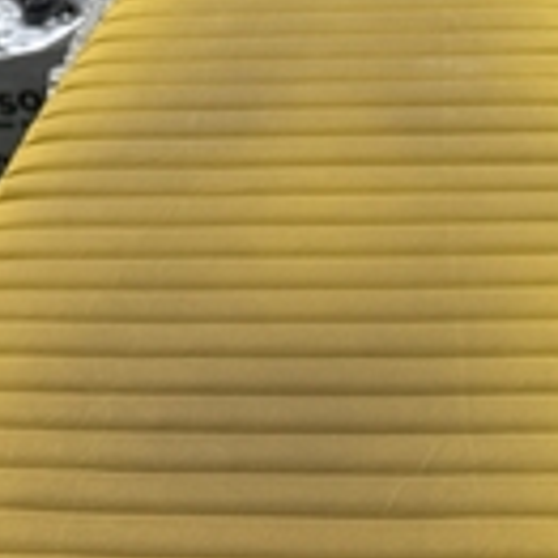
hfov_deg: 17.0
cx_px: 145
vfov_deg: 15.2
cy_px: 943
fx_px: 1860
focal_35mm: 102
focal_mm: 6.76
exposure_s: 1/6173
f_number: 1.78
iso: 80
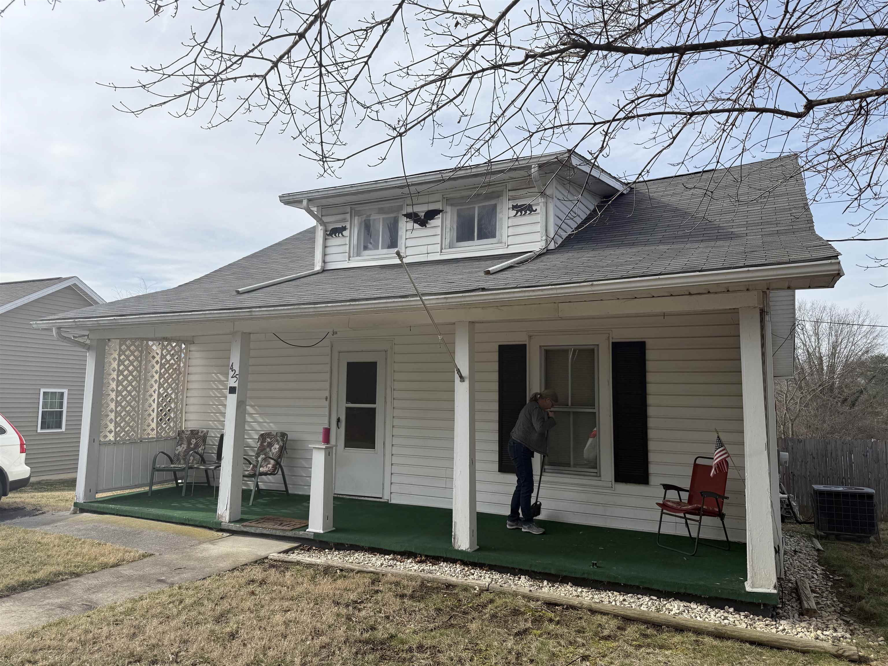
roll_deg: -2.2
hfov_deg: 71.6
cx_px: 444
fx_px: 616
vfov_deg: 56.8
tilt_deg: +5.9
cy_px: 333
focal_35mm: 24
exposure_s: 1/3759
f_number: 1.78
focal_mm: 6.76
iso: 80
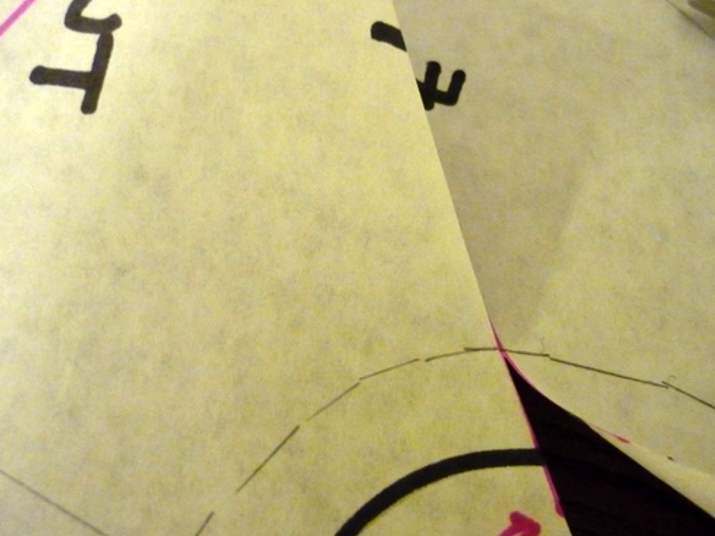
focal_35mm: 40
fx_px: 826
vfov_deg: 35.9
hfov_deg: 46.7
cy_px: 241
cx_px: 394
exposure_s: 1/20
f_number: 2.8
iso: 800
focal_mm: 5.5
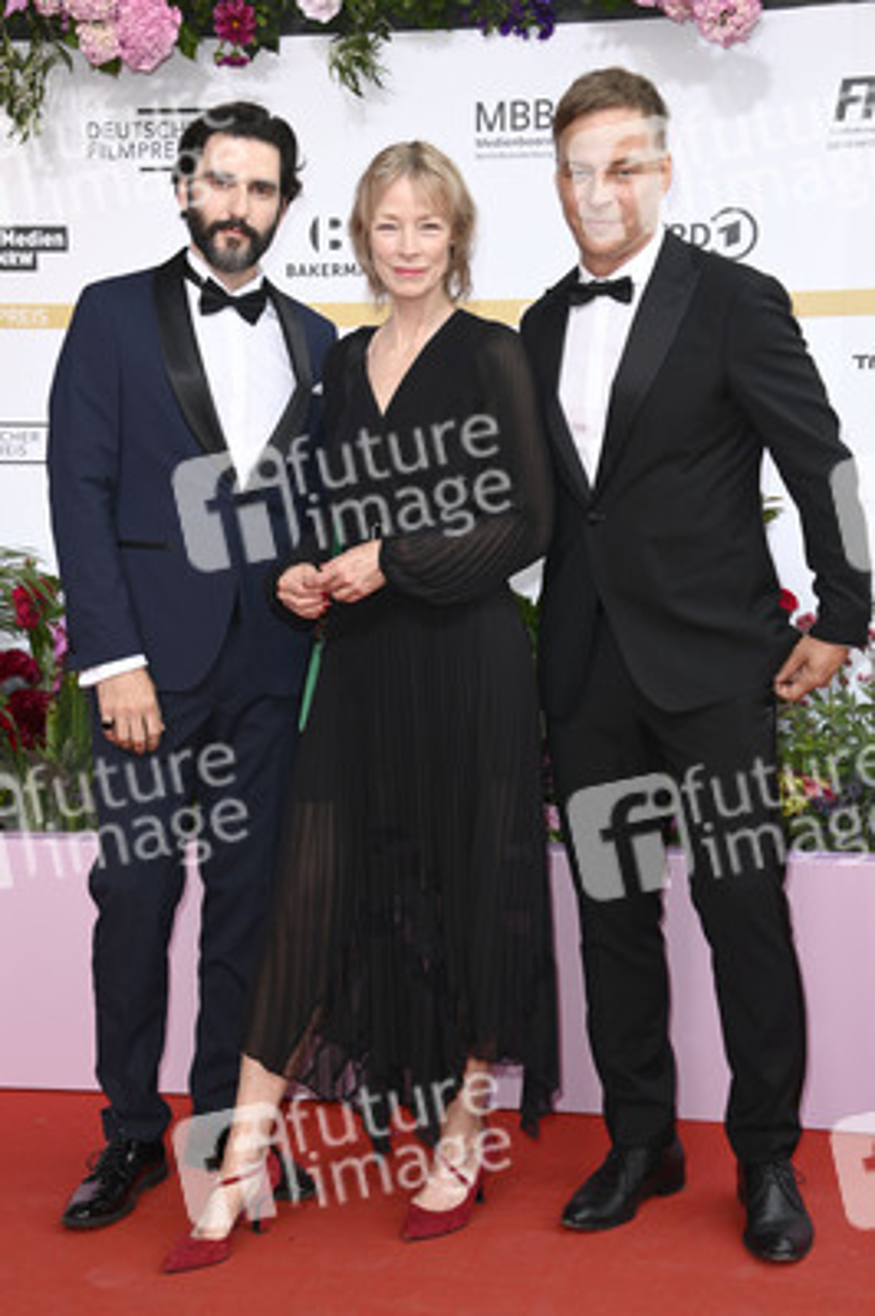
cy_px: 658
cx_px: 438
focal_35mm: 65
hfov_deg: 20.9
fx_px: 2374
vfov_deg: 31.0
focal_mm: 65
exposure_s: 1/250
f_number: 5.6
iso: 640
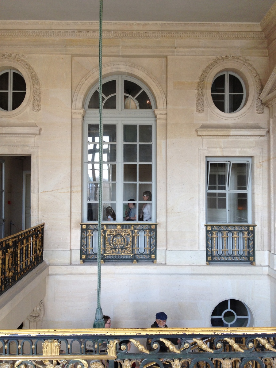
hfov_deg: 40.7
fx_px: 372
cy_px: 184
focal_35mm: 35
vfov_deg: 52.6
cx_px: 138
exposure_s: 1/60
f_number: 2.4
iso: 64
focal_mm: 4.28
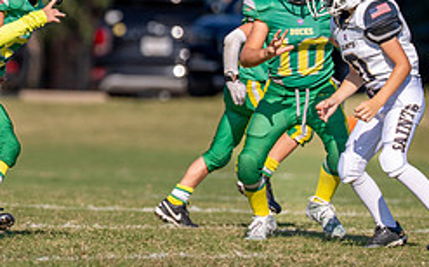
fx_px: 7875
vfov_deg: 1.9
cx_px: -6
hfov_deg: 3.1
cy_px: 63
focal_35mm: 674
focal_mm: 200
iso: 250
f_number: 2.8
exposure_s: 1/6400
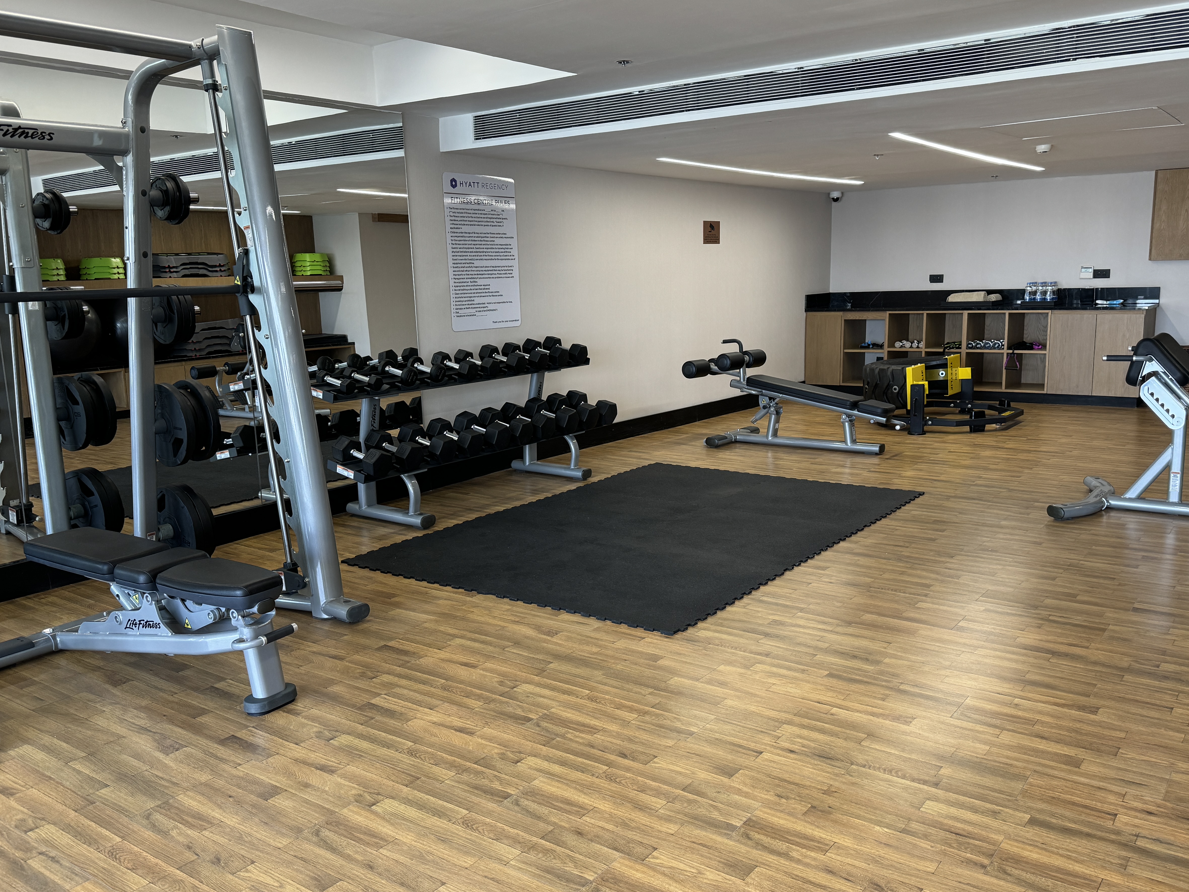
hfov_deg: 61.7
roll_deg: +1.9
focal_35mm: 29
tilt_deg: -11.0
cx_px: 598
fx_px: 996
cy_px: 470
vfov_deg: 48.2
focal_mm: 6.86
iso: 160
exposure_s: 1/121
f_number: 1.78
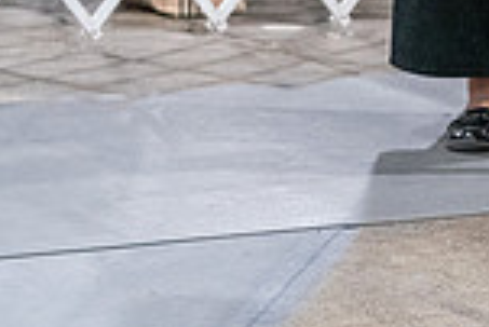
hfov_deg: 5.6
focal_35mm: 364
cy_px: -267
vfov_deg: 3.8
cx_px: 599
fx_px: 4949
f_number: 3.2
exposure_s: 1/320
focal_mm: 95
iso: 6400
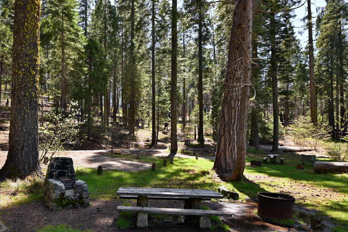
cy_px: 147
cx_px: 133
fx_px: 222
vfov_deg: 54.4
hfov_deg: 74.9
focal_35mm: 23
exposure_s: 1/80
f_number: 7.1
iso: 100
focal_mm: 18
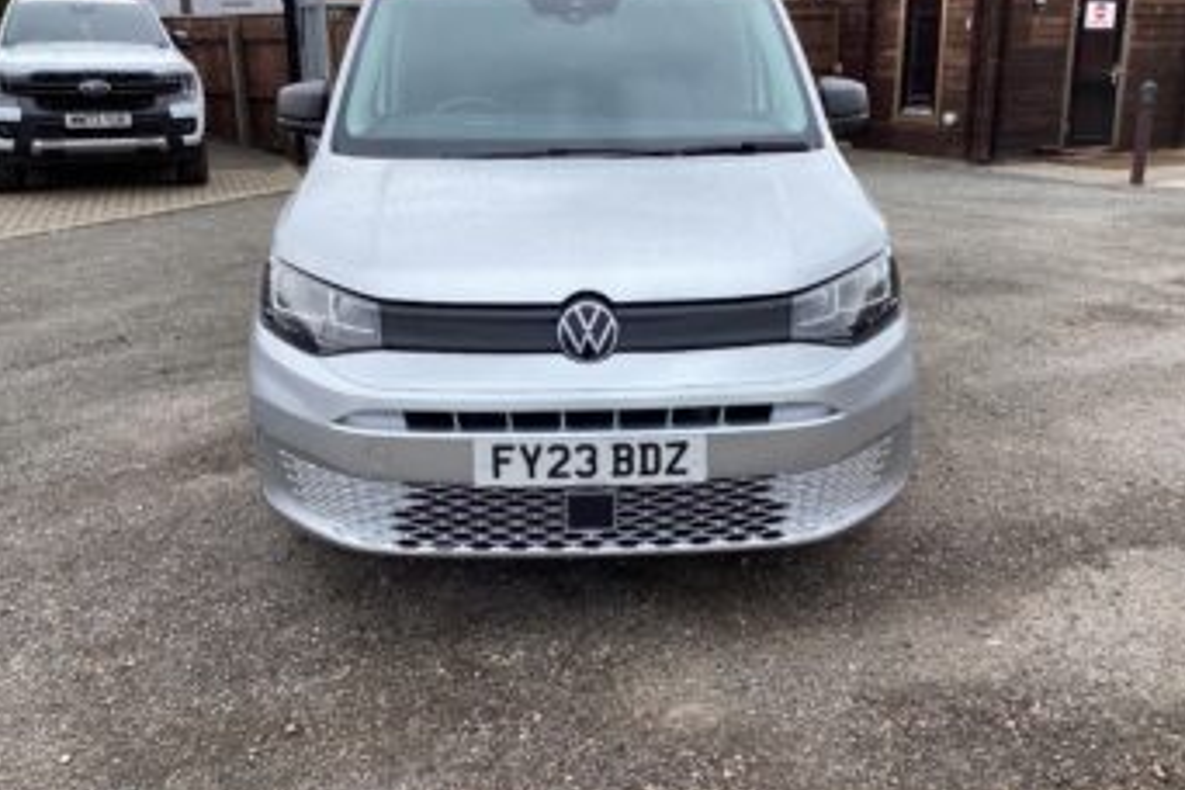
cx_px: 599
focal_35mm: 33
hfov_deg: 57.2
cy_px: 352
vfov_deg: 39.9
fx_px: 1086
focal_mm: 3.3
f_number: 2.4
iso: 25
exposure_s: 1/525
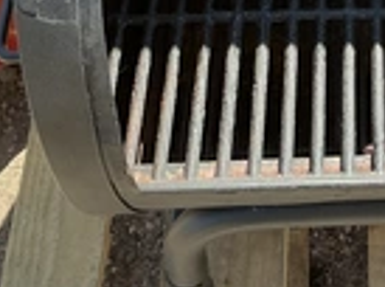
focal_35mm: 82
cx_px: 413
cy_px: -65
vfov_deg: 17.1
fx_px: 910
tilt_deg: -53.9
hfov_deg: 22.7
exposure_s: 1/394
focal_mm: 3
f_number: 1.8
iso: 25
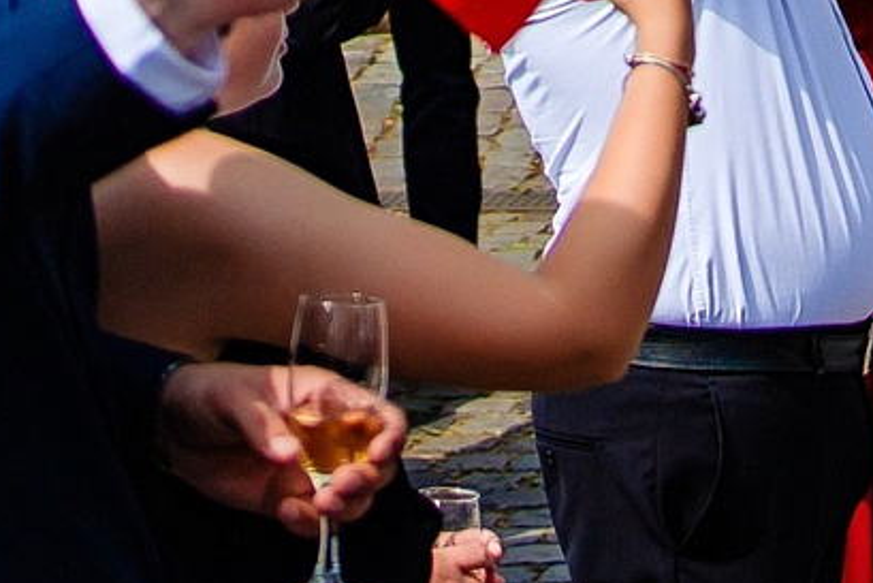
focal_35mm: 219
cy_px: 27
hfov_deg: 8.7
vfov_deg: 6.3
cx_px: 1887
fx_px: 5312
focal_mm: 35
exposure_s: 1/6400
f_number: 1.8
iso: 200
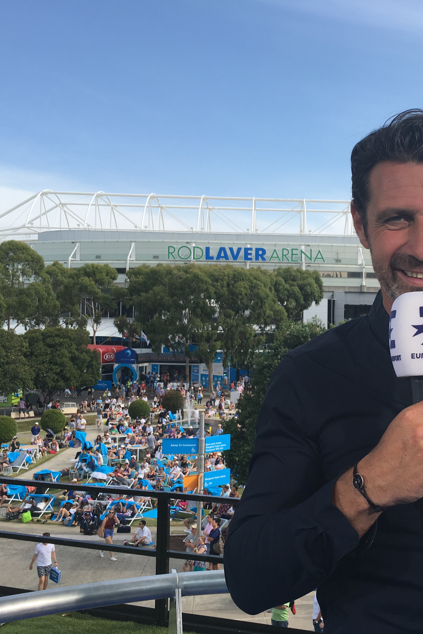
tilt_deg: -1.3
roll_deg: -0.5
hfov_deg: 31.7
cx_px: 343
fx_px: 723
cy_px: 316
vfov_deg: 47.4
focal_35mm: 41
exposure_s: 1/894
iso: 25
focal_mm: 4.15
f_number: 2.2
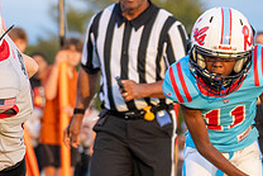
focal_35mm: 417
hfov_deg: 4.9
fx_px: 3048
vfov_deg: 3.3
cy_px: 187
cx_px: -80
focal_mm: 91
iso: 1000
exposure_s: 1/1600
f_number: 2.8
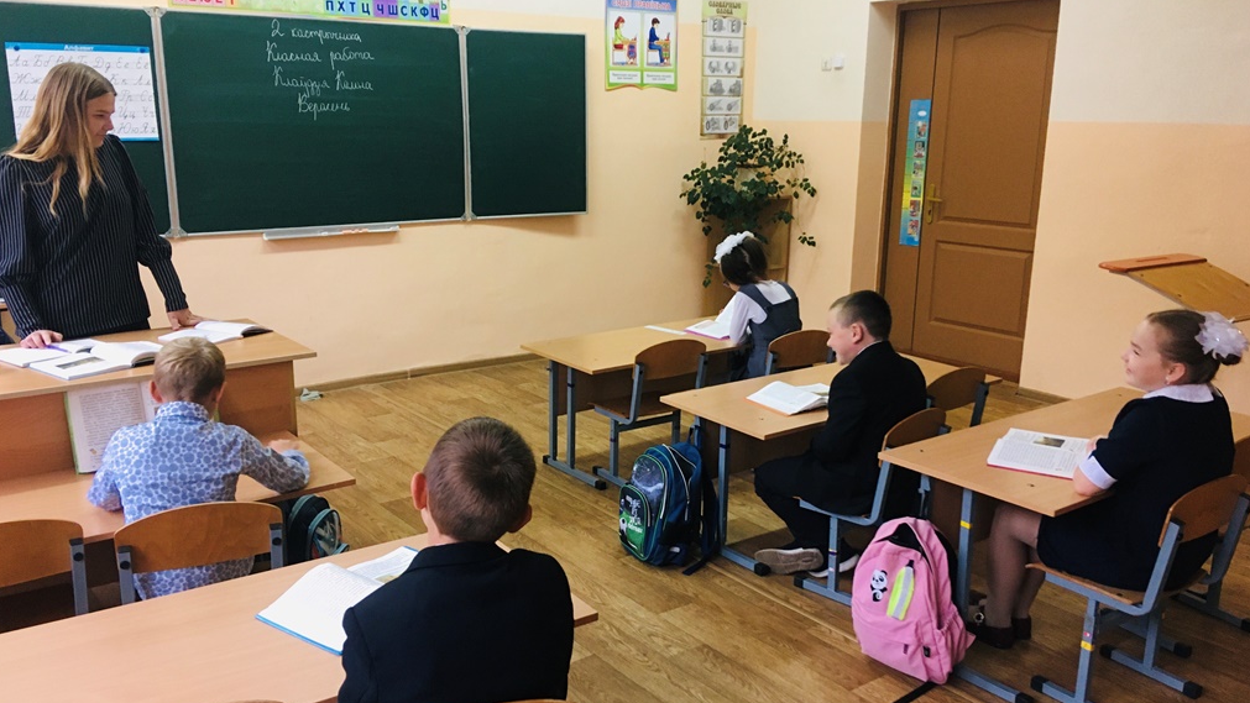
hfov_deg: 61.0
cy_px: 363
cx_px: 624
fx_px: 1061
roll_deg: +0.0
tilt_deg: -12.3
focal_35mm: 32
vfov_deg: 36.7
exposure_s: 1/33
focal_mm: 4.15
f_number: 2.2
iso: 160
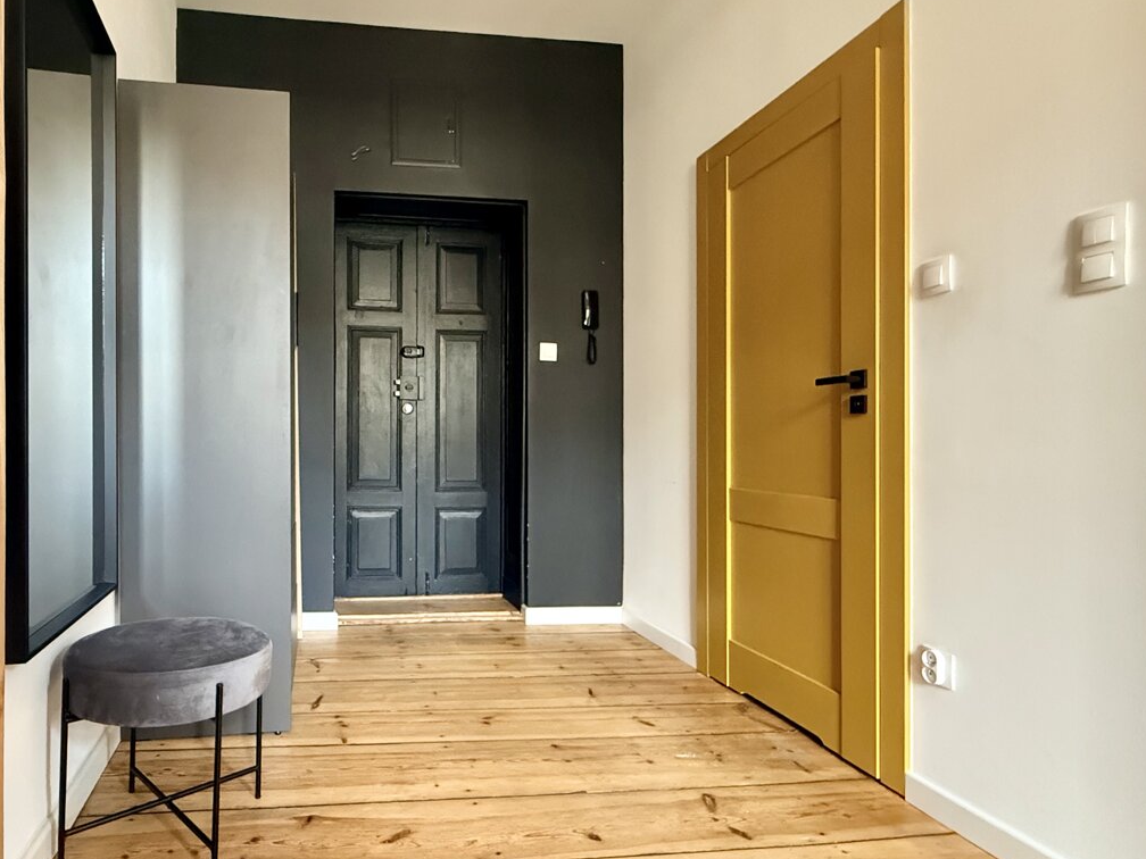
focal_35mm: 20
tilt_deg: +0.0
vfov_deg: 66.0
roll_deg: -0.5
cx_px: 415
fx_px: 662
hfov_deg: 79.9
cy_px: 444
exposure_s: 1/60
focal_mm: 2.22
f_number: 2.2
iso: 1000
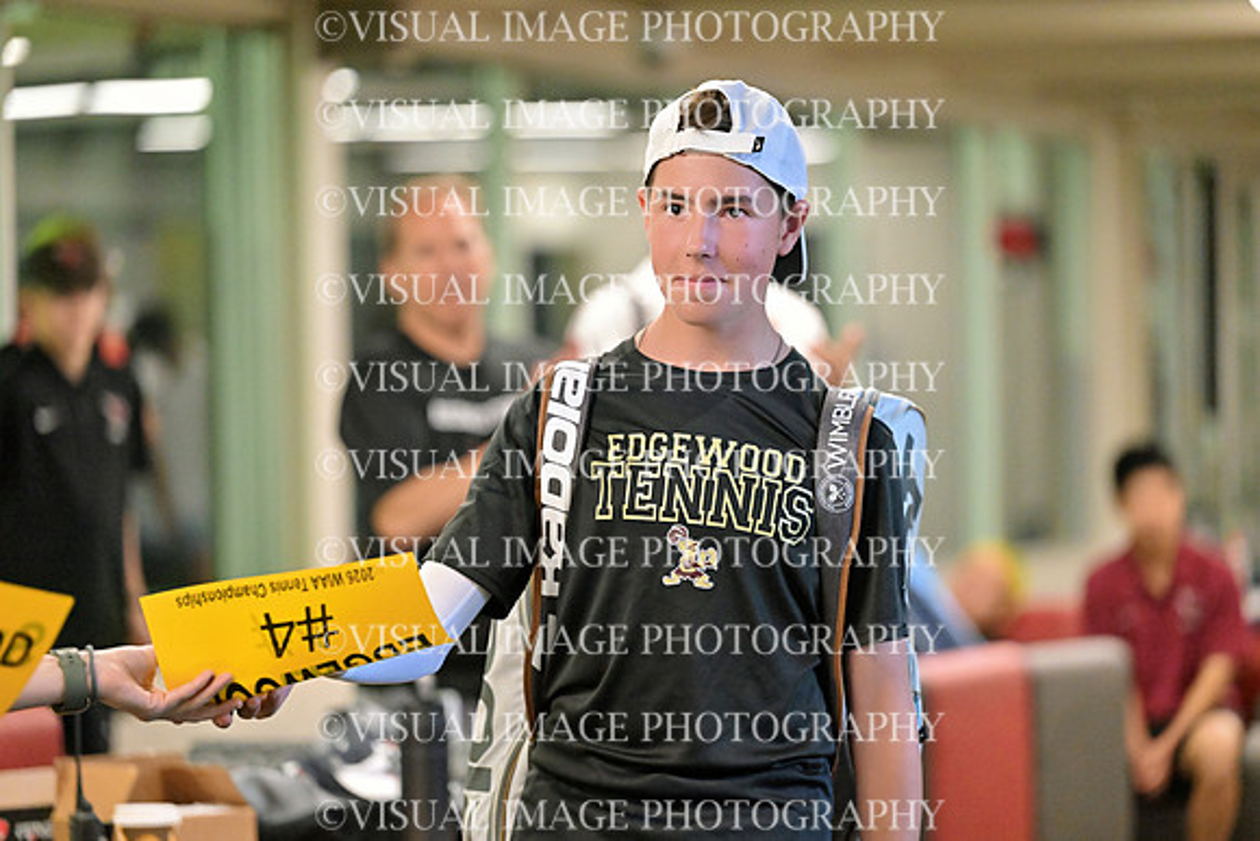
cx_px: 630
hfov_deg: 12.8
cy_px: 420
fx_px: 5601
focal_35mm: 160
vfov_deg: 8.6
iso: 8000
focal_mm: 160
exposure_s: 1/800
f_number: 2.8
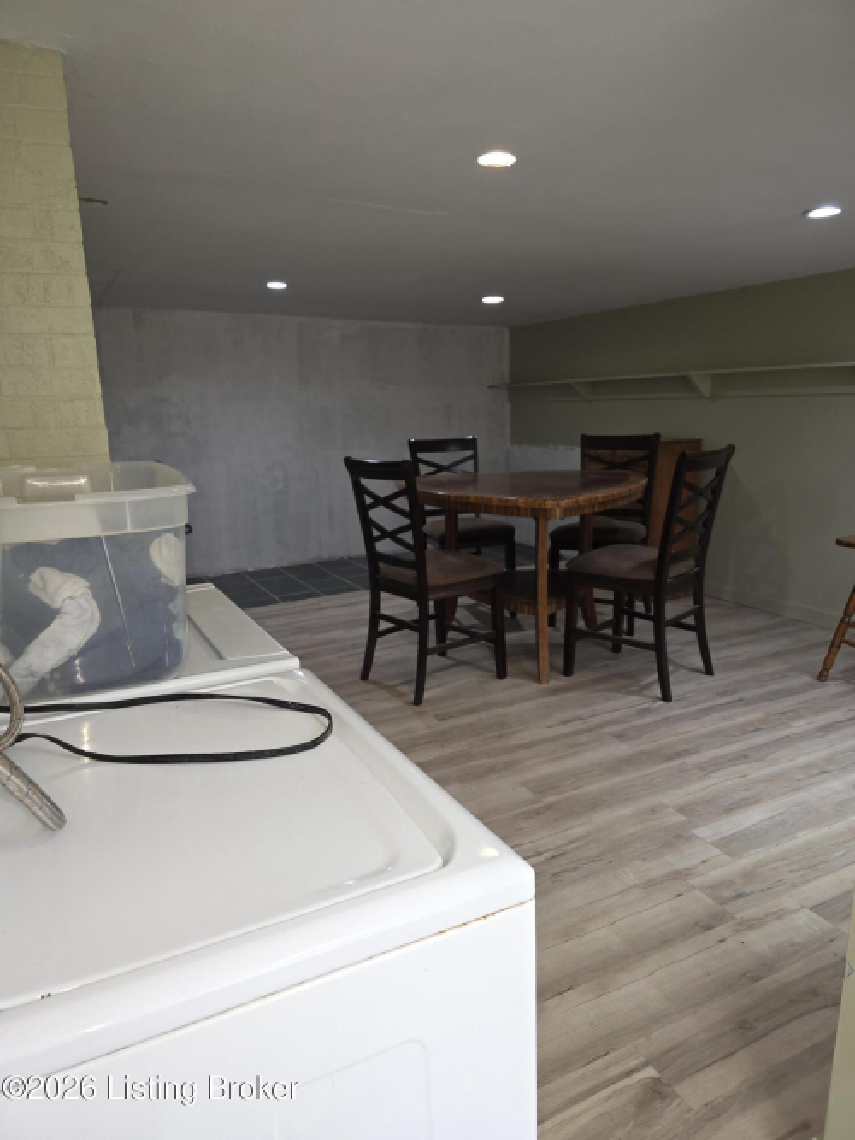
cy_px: 570
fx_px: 758
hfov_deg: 58.9
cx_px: 428
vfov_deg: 73.9
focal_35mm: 23
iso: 100
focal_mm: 6.3
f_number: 1.7
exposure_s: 1/60
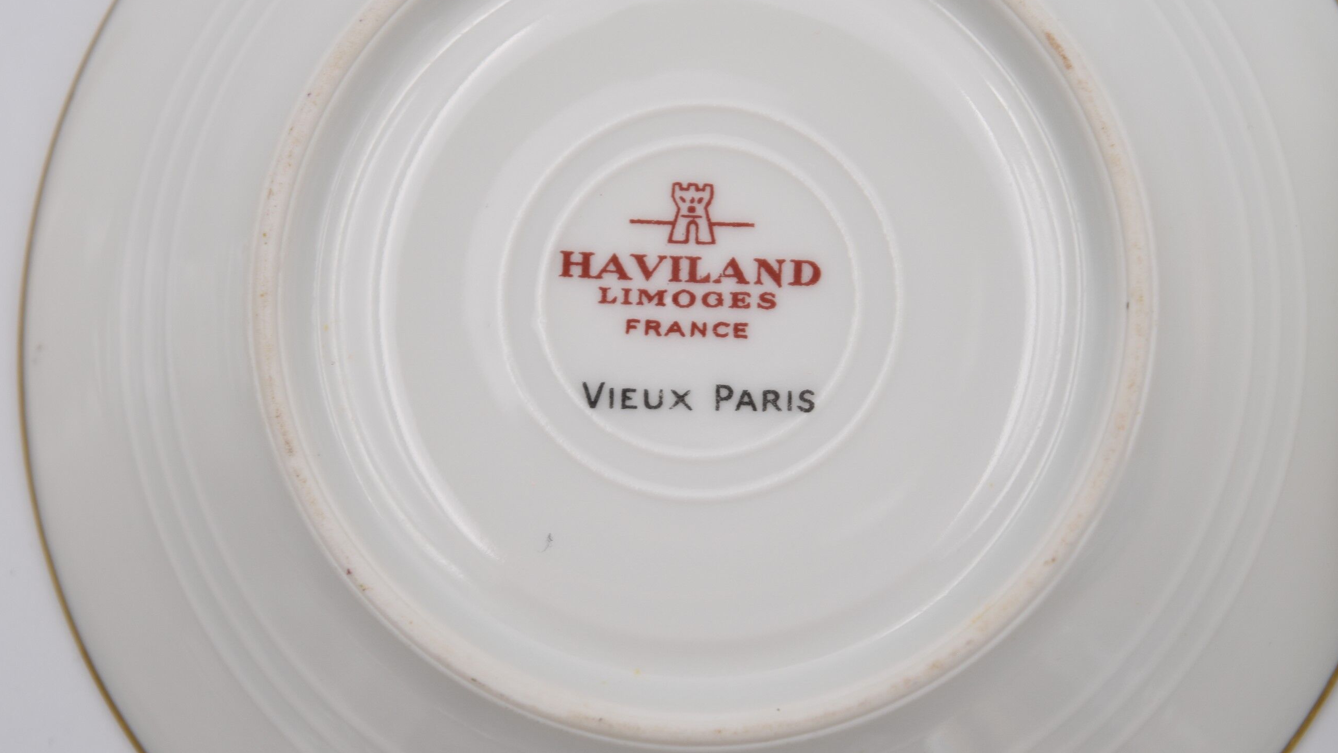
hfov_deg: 26.8
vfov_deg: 15.3
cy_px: 352
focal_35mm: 79
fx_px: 2803
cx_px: 682
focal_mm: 48
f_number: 5.6
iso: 160
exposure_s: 1/125
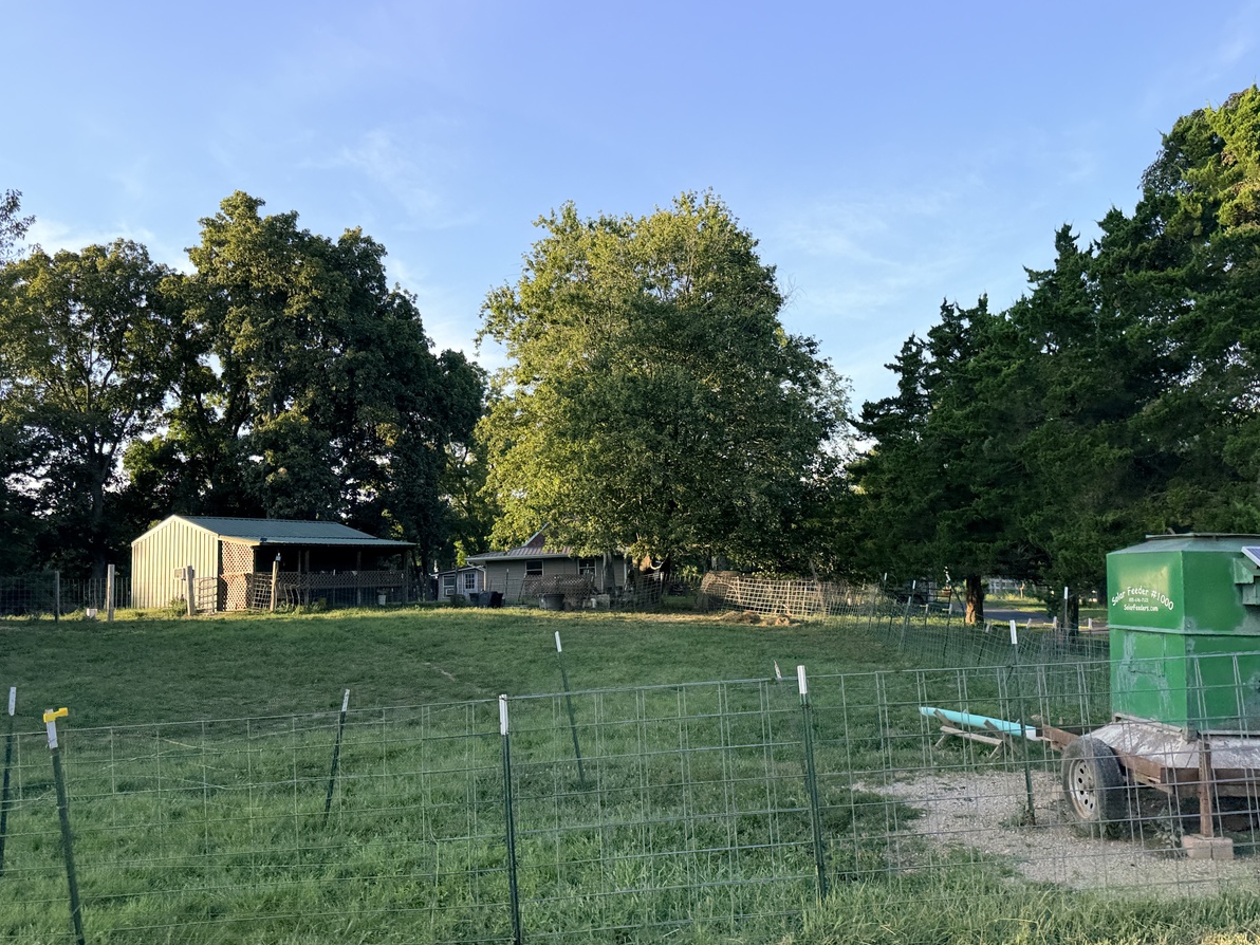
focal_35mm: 29
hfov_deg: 61.6
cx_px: 650
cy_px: 450
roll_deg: +4.4
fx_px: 1056
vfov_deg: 48.2
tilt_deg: +8.8
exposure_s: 1/1361
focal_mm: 6.76
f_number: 1.78
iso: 80
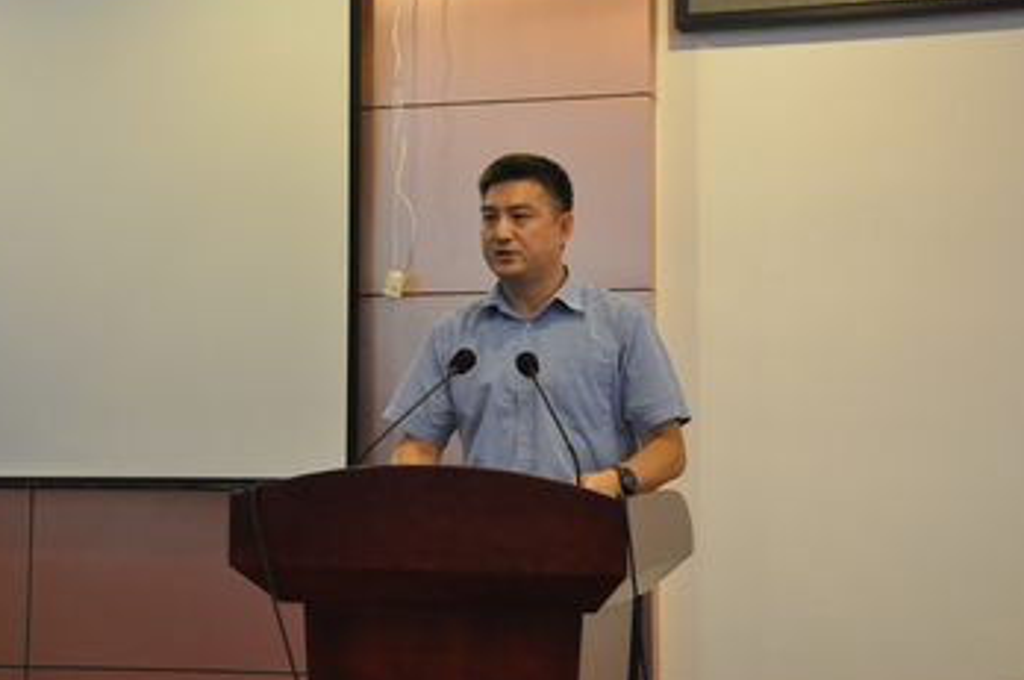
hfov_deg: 29.3
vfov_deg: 19.7
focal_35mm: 69
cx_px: 503
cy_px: 303
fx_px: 1960
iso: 2000
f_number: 7.1
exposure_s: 1/50
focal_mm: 40
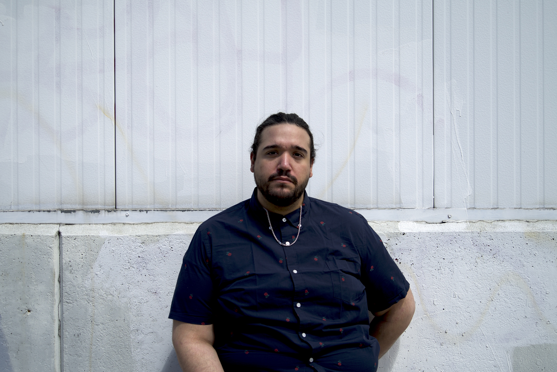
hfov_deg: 39.6
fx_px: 774
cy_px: 186
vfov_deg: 27.0
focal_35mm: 50
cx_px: 278
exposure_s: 1/400
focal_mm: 50
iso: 50
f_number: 4.5
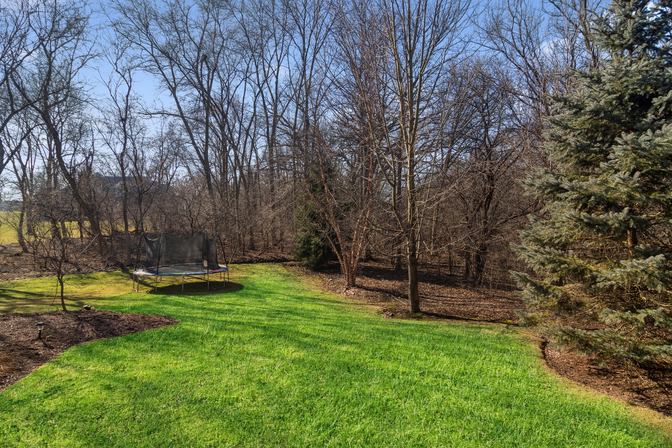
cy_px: 224
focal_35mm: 30
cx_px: 336
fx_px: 560
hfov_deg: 61.9
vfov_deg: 43.6
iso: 200
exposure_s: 1/640
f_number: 8
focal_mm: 20
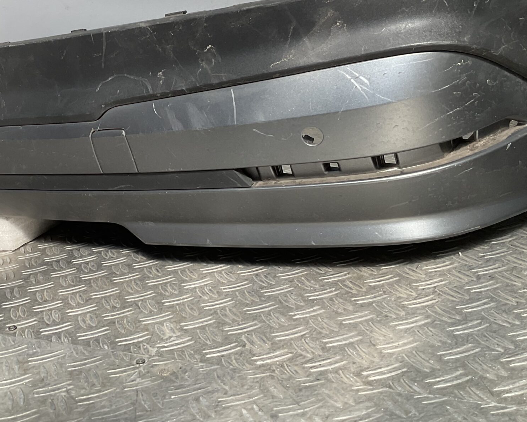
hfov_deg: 37.2
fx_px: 764
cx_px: 136
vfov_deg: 30.6
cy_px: 136
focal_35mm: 49
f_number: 1.8
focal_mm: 3
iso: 16
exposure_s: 1/457
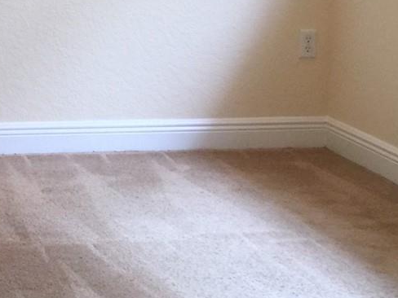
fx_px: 1092
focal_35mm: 95
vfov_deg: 15.0
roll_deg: -1.1
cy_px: -68
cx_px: -155
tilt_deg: -5.0
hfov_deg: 18.8
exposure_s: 1/30
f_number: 2.2
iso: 50
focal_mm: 4.15
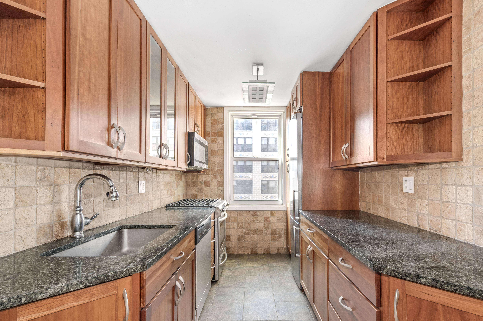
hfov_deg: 96.7
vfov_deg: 73.4
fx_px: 215
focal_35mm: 16
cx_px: 250
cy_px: 181
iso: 250
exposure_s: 6
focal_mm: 14
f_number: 14
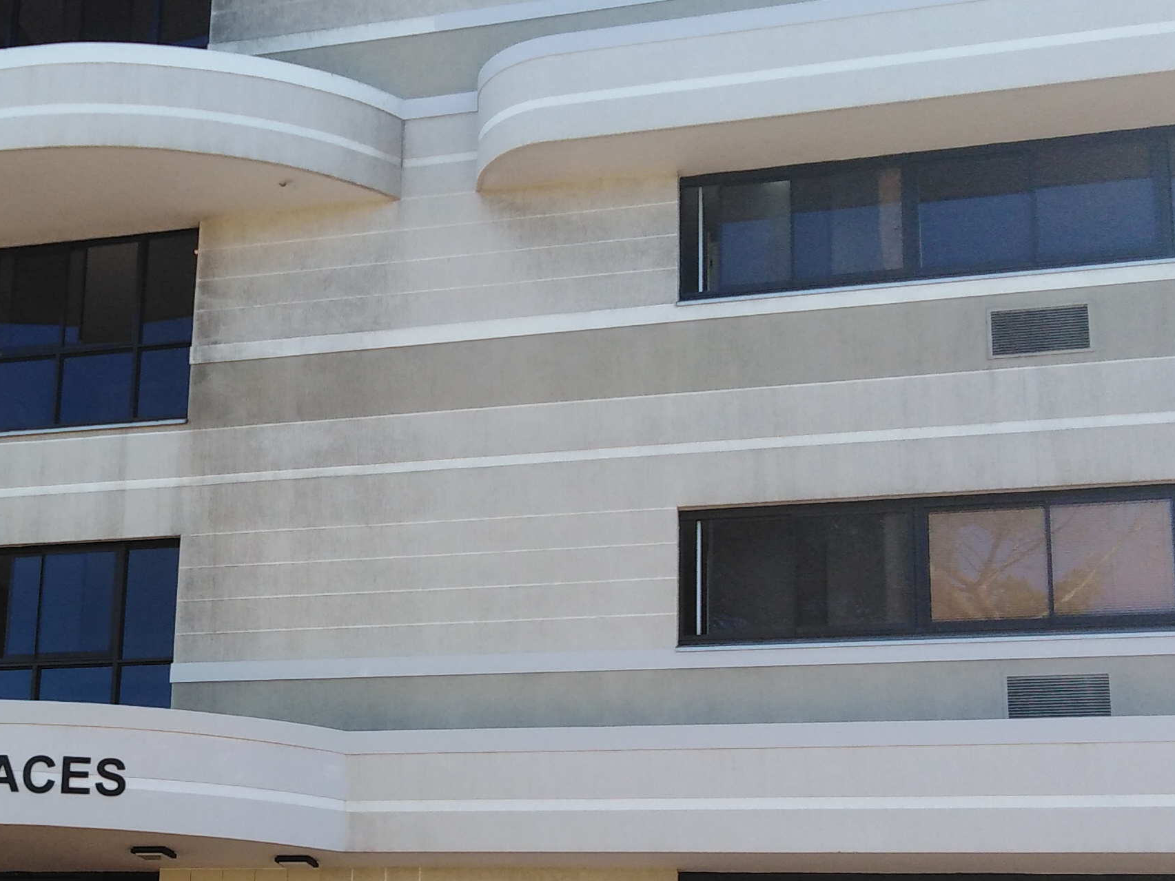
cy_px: 683
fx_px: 2071
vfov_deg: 23.7
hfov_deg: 30.8
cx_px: 224
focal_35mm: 61
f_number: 2.2
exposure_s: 1/314
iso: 100
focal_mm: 3.46
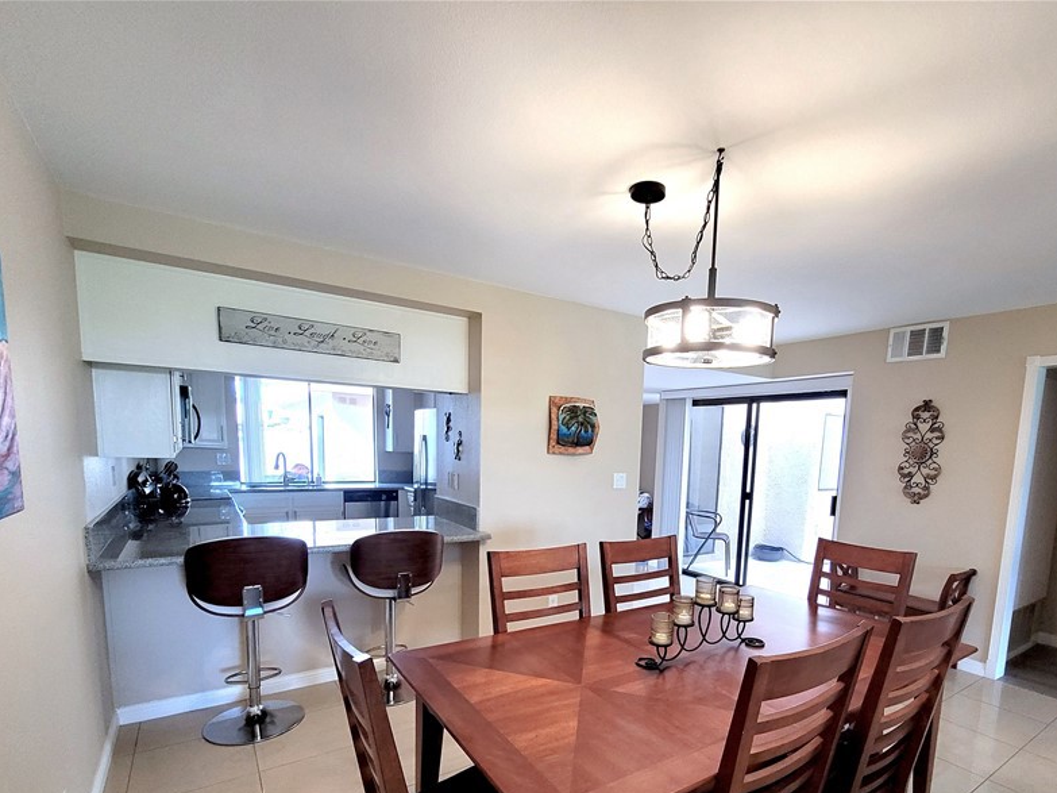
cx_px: 580
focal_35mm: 17
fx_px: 519
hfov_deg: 90.8
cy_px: 517
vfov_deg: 72.8
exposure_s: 1/60.2
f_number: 2.2
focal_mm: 1.74
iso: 250
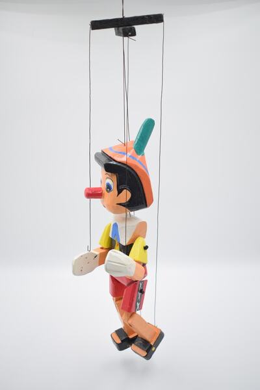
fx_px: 520
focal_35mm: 48
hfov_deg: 28.1
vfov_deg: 41.1
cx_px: 130
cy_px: 195
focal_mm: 32
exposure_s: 1/100
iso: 100
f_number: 4.5
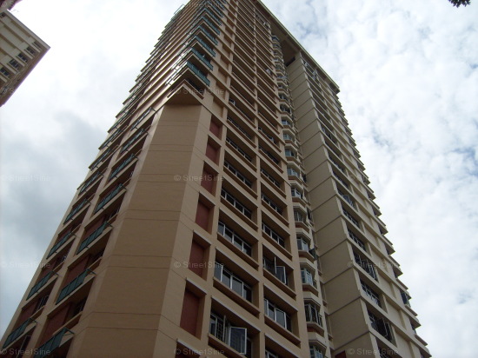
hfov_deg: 52.6
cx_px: 239
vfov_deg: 40.7
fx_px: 483
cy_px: 179
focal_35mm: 35
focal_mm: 5.8
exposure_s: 1/500
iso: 80
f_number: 7.1
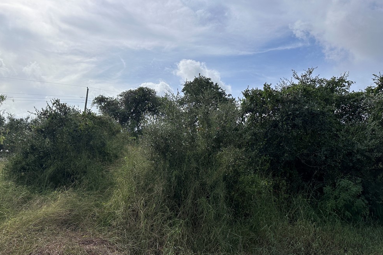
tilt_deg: +6.8
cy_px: 127
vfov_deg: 49.5
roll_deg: -2.1
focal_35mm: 26
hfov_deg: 69.4
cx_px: 196
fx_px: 277
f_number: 1.78
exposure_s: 1/10753
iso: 80
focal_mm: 6.86
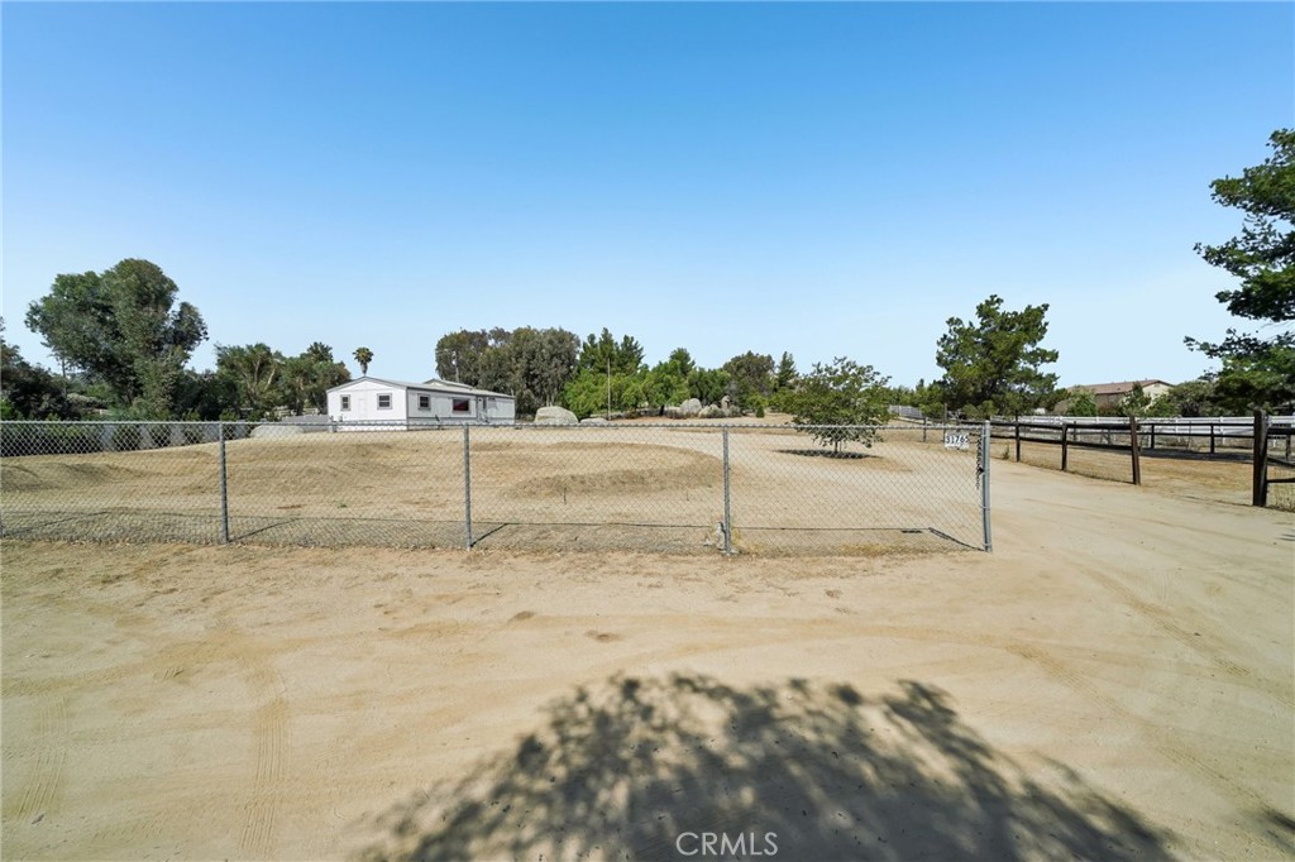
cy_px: 431
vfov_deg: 90.0
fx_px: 432
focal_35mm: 12
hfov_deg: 112.6
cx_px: 648
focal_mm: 12
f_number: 8
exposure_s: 1/400
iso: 100
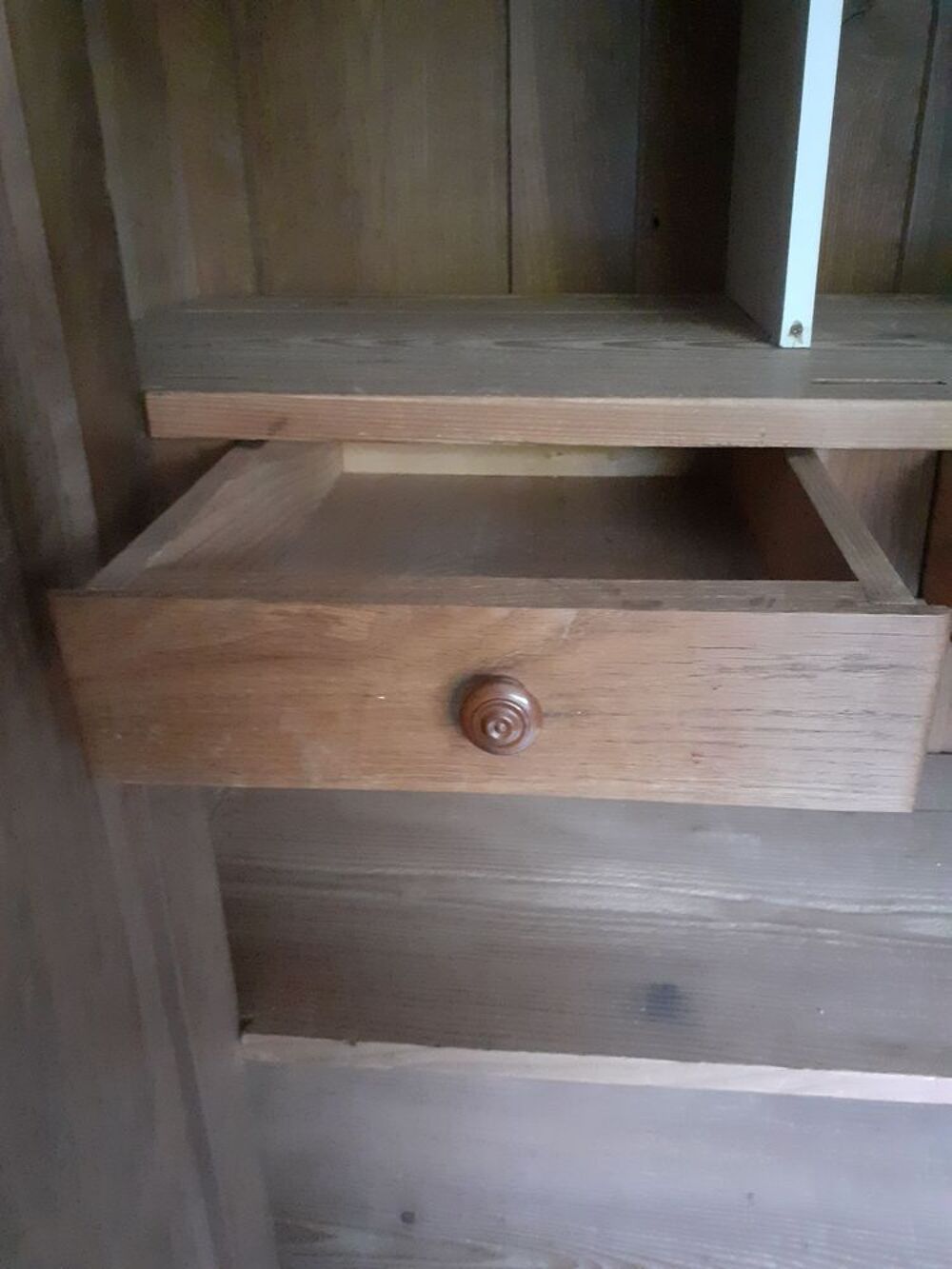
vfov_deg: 65.3
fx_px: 990
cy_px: 634
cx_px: 476
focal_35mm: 27
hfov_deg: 51.4
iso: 1000
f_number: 1.9
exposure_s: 1/17
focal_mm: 3.6
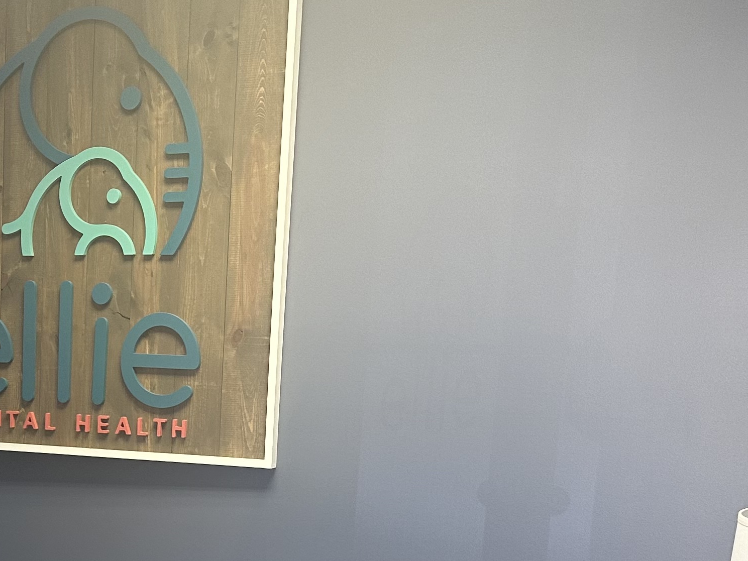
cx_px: 26
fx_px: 1405
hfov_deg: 28.3
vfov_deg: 21.7
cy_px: 579
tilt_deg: -9.3
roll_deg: -1.8
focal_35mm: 65
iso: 160
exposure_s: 1/60
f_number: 1.78
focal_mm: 6.86
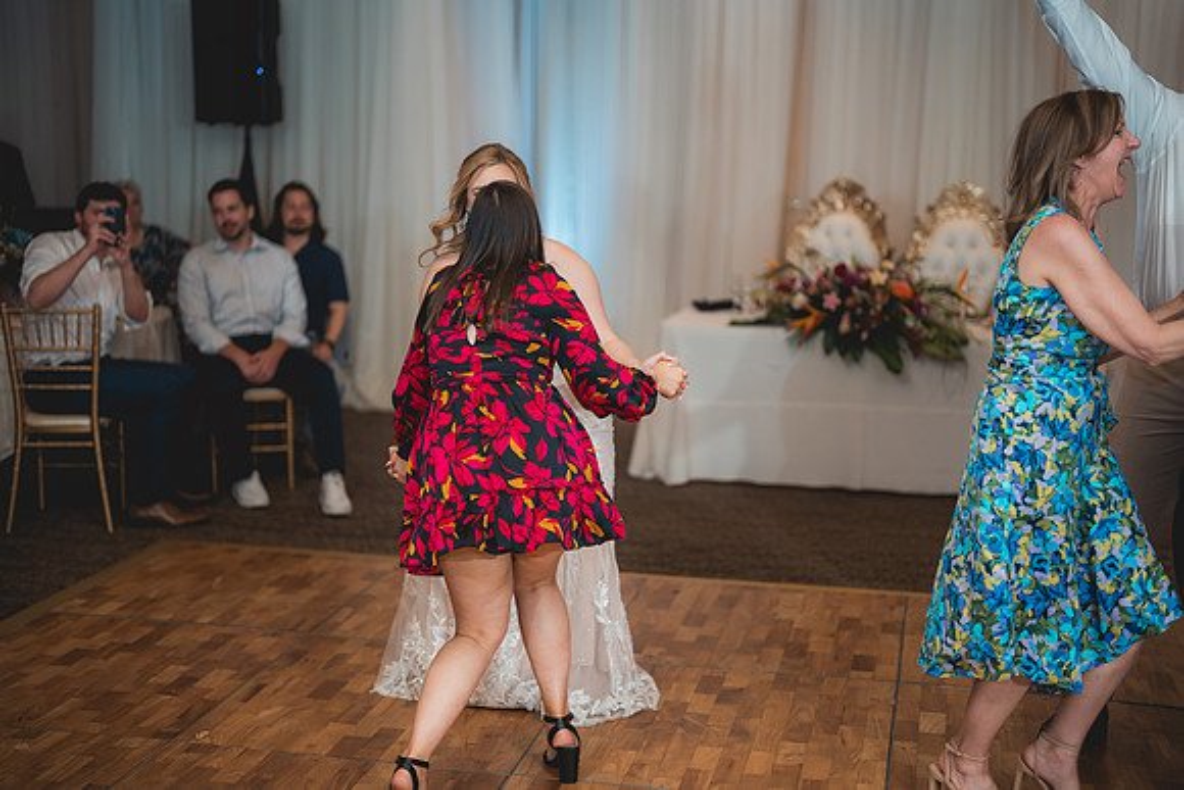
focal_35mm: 50
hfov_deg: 39.6
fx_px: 1645
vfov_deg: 27.0
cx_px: 592
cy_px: 395
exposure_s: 1/250
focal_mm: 50
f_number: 1.2
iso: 80
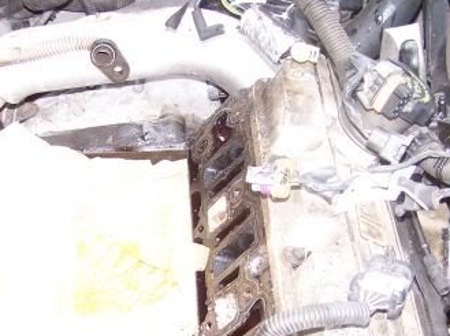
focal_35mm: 74
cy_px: 311
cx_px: 161
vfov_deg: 19.4
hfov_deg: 26.3
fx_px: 961
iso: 140
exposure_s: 1/60
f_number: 2.8
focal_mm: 6.3
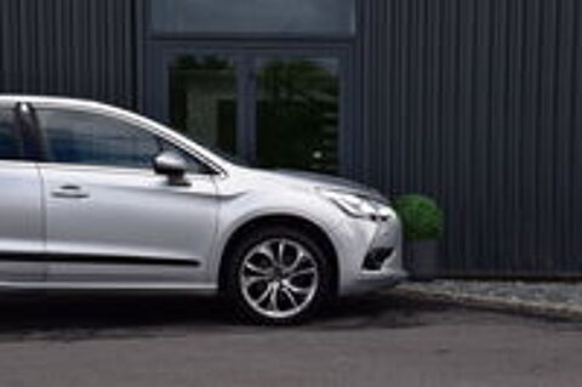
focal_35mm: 63
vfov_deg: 21.5
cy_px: 194
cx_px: 291
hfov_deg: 31.9
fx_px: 1017
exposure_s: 1/320
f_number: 10
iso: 400
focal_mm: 42
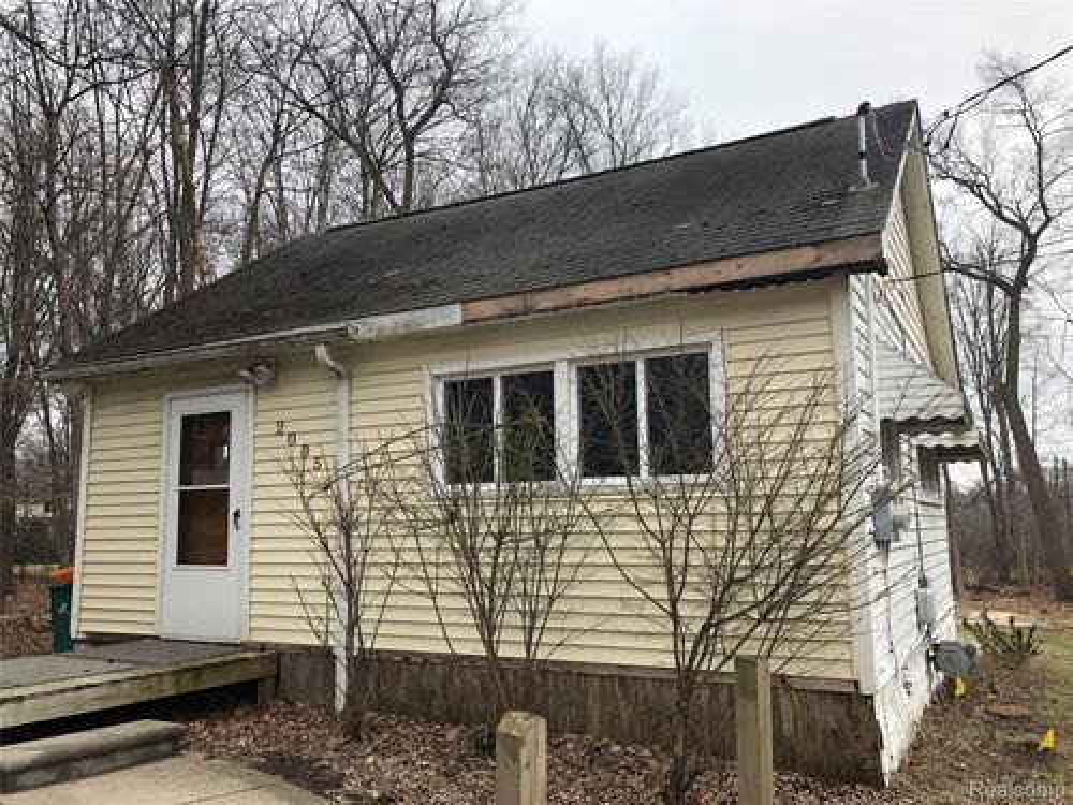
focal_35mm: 28
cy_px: 402
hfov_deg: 63.4
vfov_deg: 49.7
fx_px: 868
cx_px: 536
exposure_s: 1/725
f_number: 1.8
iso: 20
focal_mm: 3.99
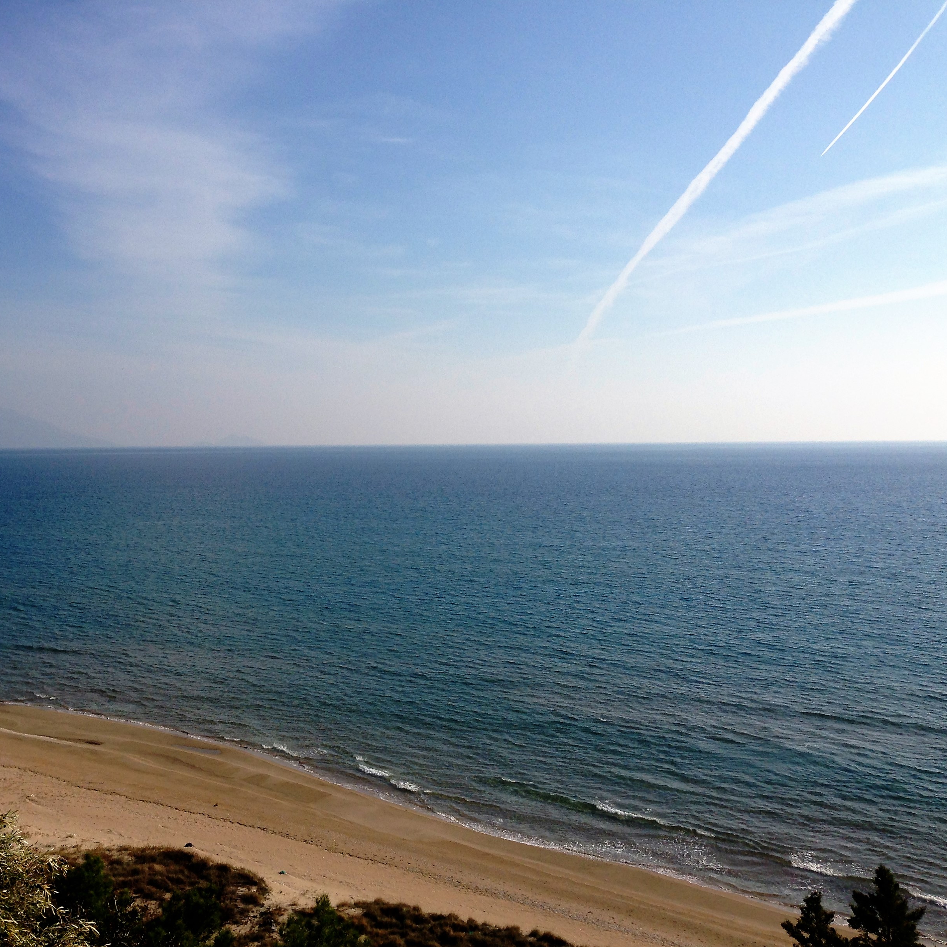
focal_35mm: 39
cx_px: 324
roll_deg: -1.4
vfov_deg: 42.8
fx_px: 1207
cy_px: 474
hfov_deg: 42.3
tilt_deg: -1.2
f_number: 2.4
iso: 50
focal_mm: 4.12
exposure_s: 1/3623
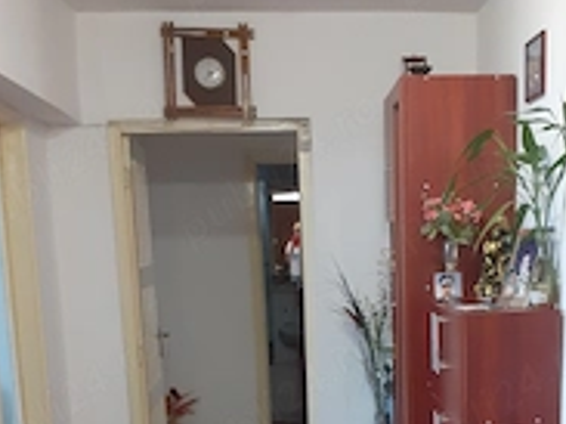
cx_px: 387
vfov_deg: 23.4
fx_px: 964
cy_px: 458
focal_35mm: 59
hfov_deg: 32.4
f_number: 1.9
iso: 250
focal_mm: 3.6
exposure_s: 1/25
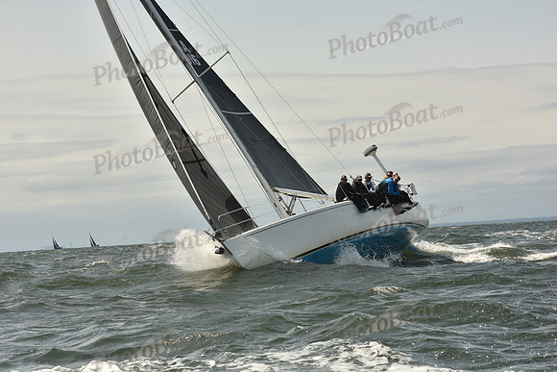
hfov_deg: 20.4
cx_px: 278
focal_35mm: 100
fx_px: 1548
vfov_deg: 13.7
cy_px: 186
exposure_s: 1/800
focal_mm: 100
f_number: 10
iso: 250
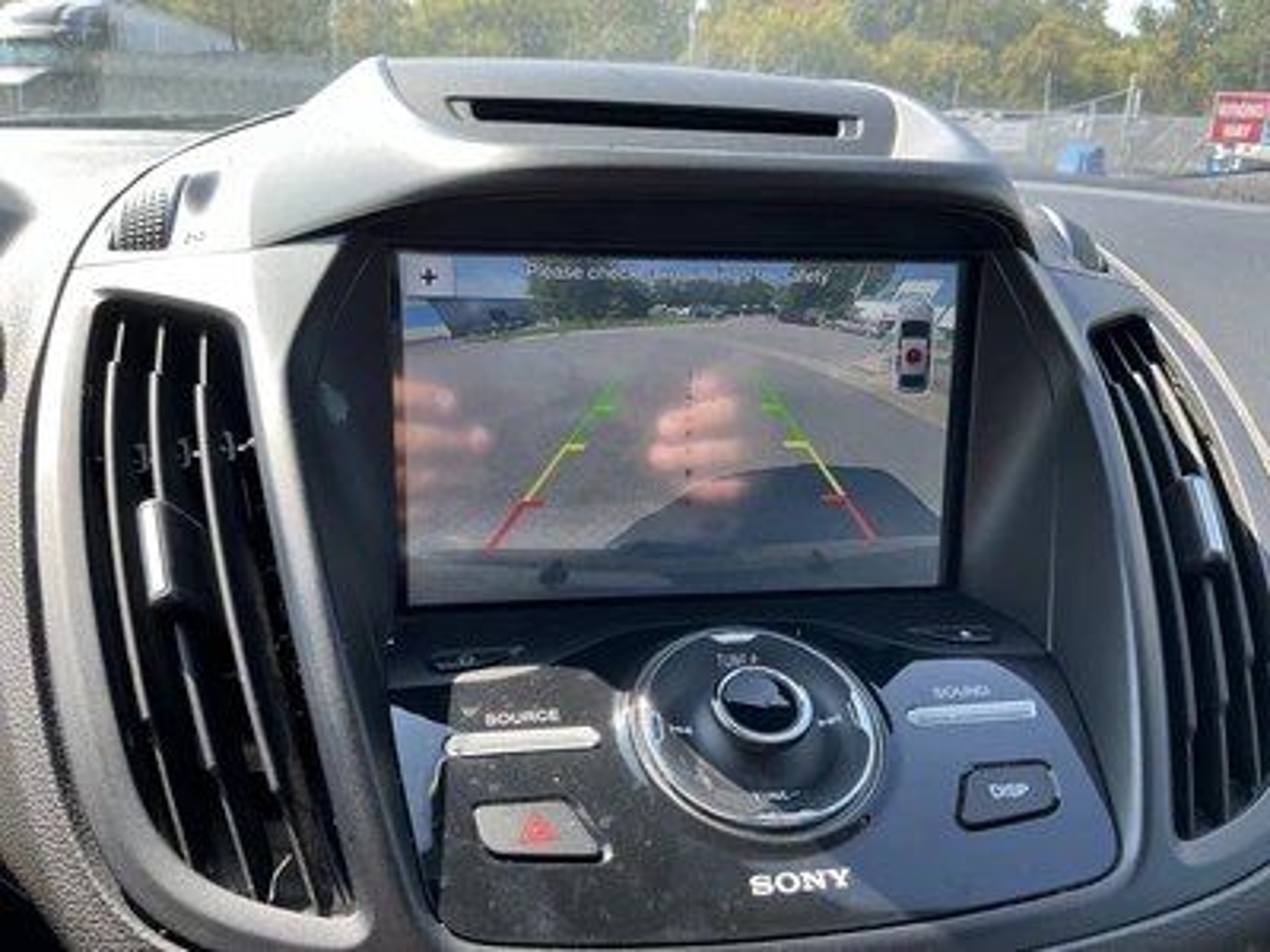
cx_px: 635
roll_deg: -2.1
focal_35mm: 28
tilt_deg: -19.2
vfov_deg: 49.7
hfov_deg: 63.4
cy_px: 476
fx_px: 1027
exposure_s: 1/133
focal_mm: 3
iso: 16
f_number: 1.8
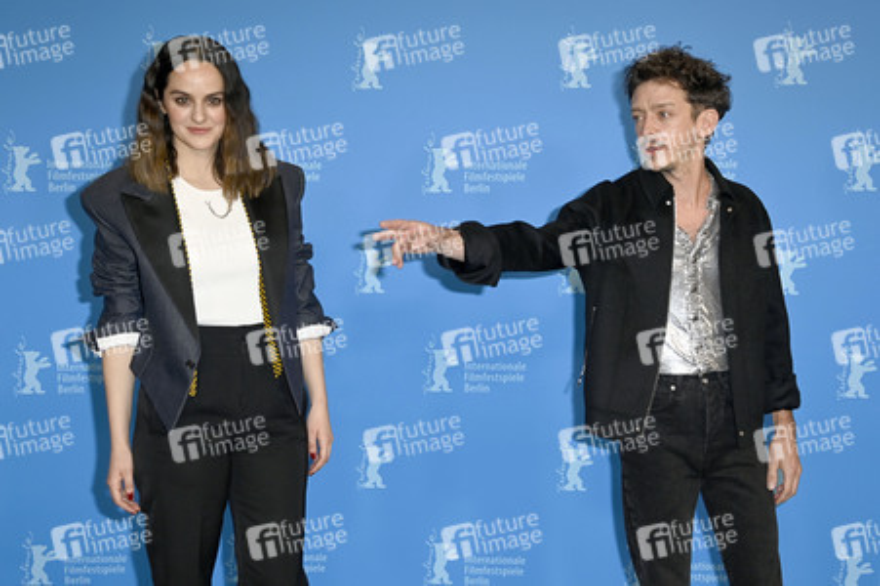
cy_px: 293
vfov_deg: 24.2
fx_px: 1368
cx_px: 440
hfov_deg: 35.7
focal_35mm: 56
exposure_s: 1/200
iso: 800
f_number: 5.6
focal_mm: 56
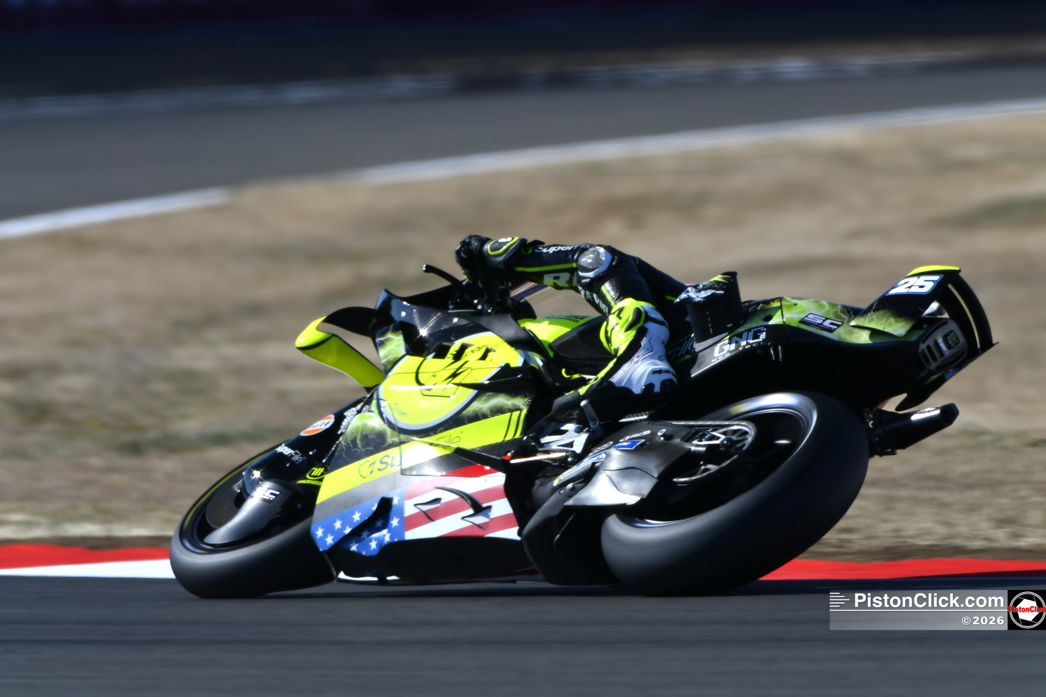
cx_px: 523
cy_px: 348
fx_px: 23967
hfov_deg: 2.5
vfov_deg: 1.7
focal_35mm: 825
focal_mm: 550
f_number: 5.6
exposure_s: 1/500
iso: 180
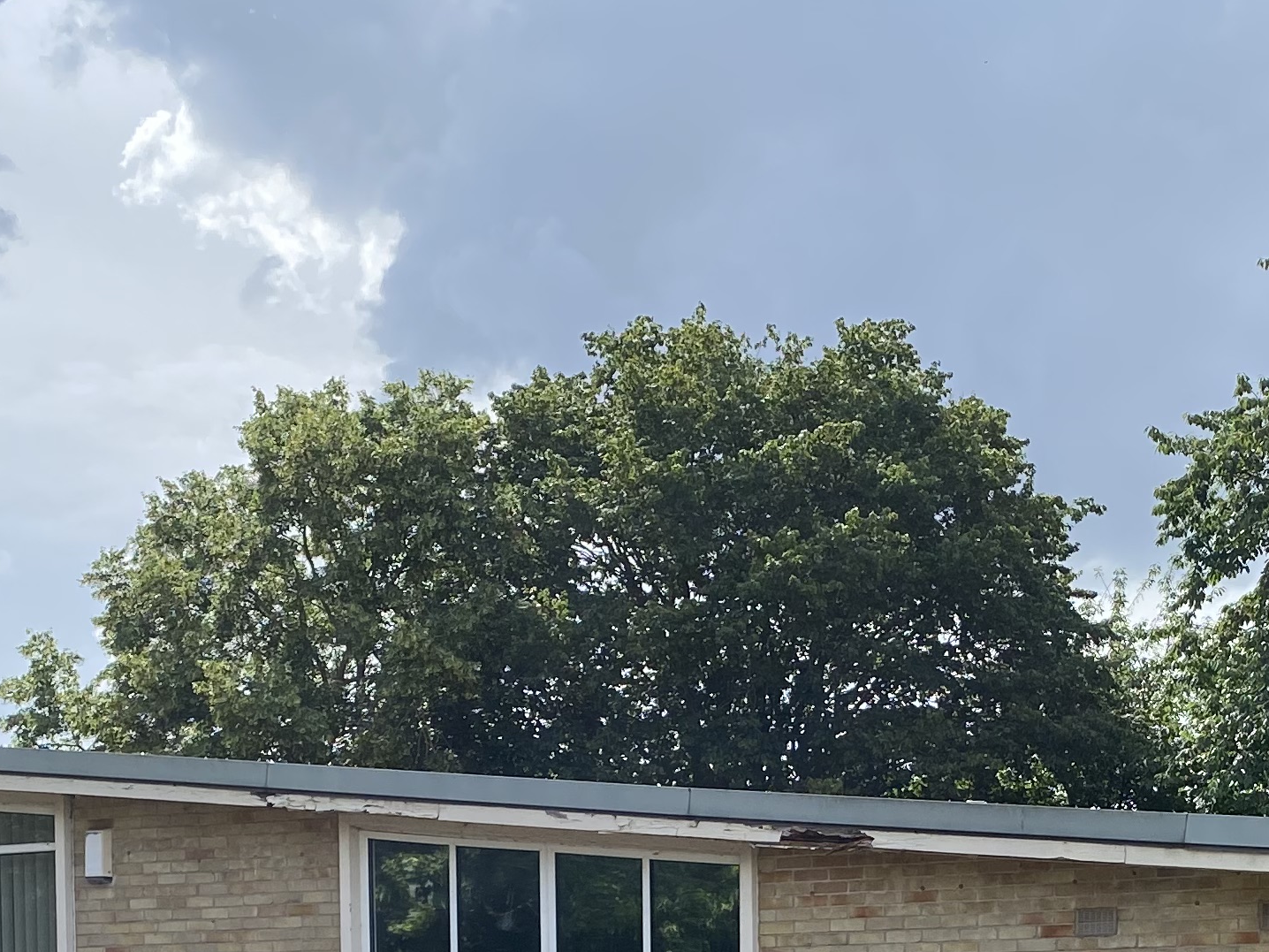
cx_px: 775
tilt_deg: -2.4
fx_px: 2676
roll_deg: +0.9
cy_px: 1216
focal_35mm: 73
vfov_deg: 18.8
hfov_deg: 26.6
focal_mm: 4.25
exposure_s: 1/1961
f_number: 1.8
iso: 32
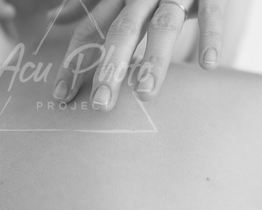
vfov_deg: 15.7
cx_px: 92
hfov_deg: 19.5
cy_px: 73
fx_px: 760
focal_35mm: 98
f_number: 2.2
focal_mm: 50
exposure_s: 1/500
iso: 250
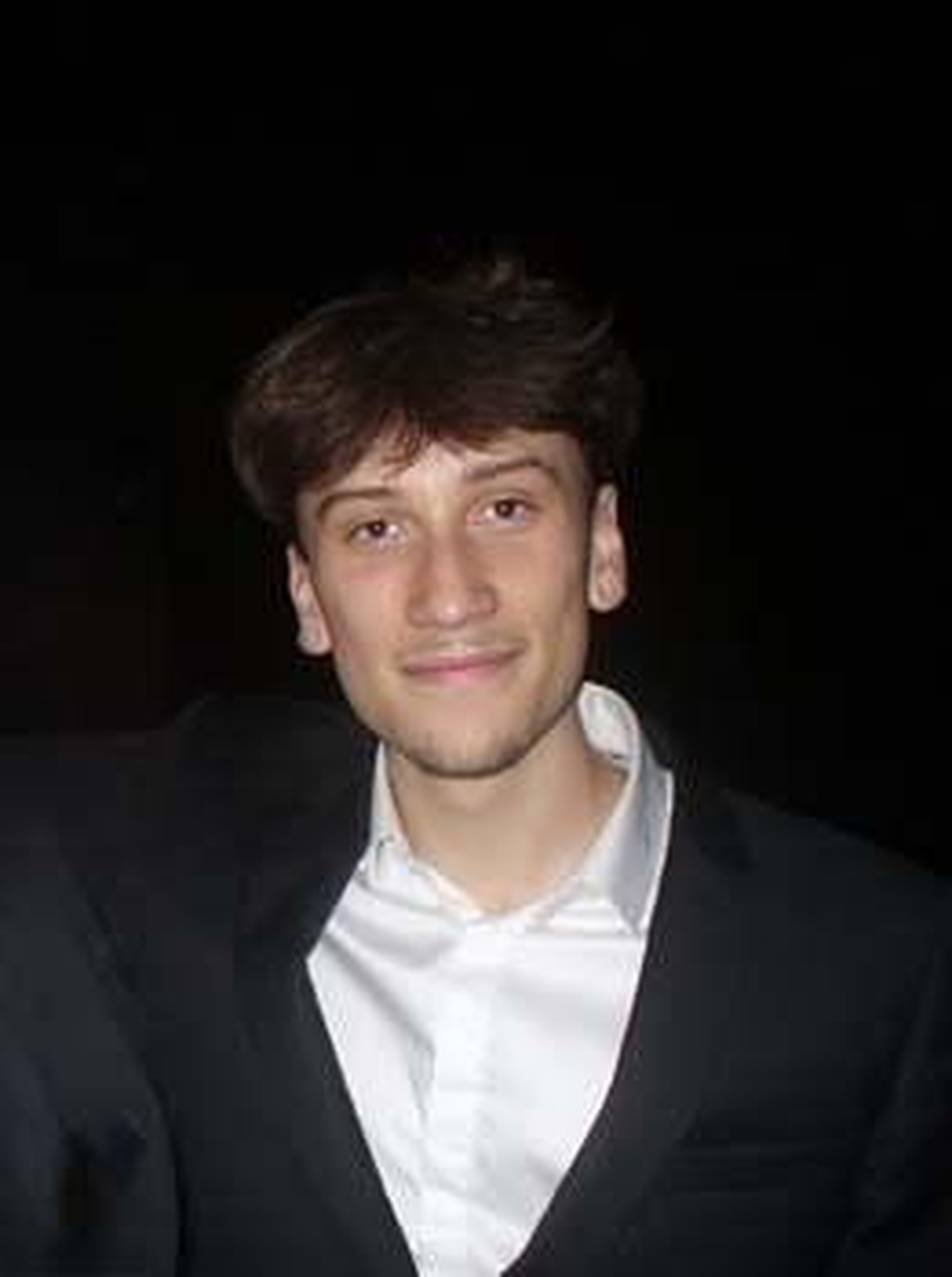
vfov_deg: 50.2
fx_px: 1362
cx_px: 476
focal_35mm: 37
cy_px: 638
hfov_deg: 38.5
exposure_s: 1/30
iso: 100
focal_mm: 6.1
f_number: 2.8
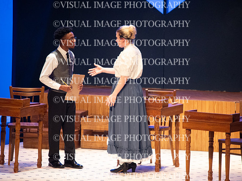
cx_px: 122
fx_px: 3201
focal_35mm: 458
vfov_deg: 3.2
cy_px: 90
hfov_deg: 4.3
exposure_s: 1/160
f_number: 6.3
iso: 10000
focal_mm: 420
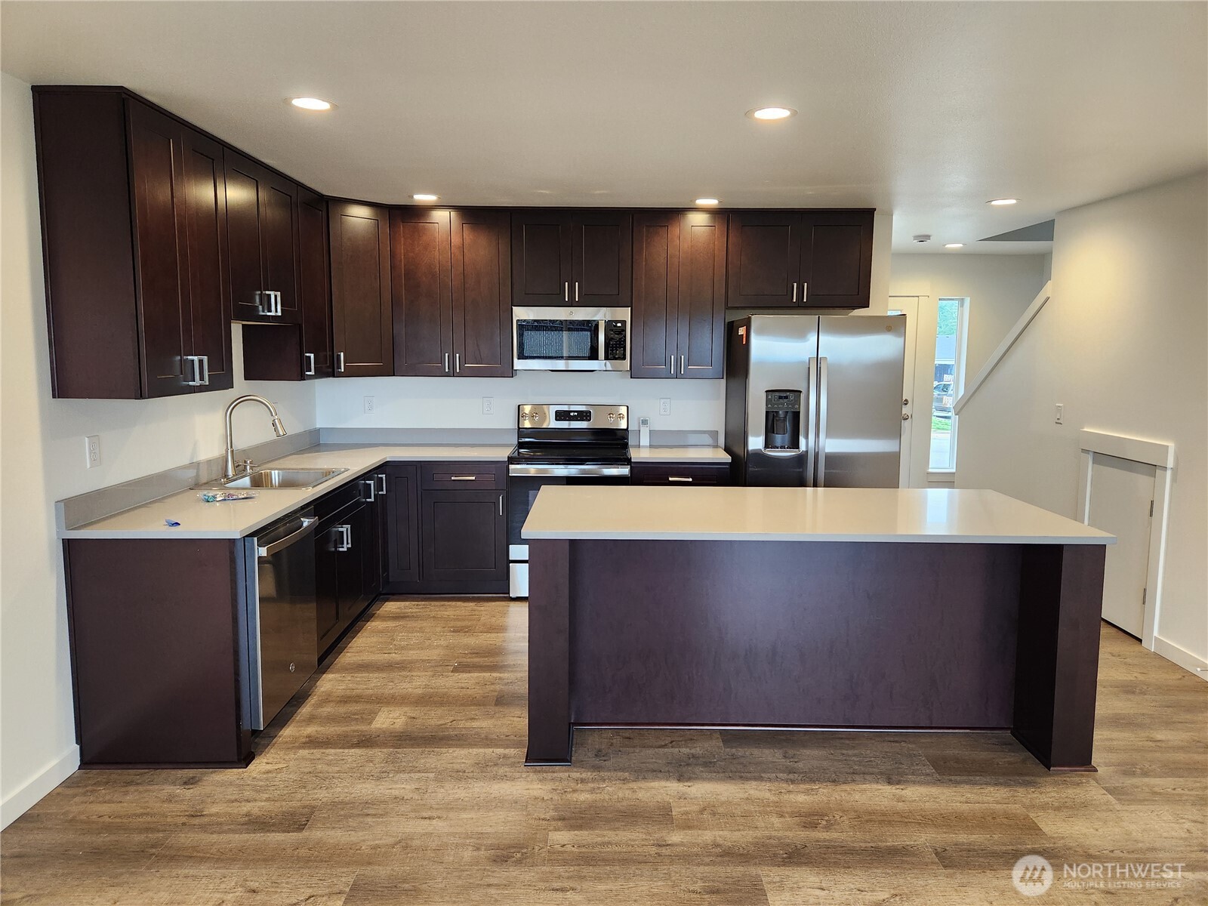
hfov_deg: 73.9
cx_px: 604
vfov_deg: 58.9
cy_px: 453
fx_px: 803
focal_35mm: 23
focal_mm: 5.4
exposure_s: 1/120
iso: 320
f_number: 1.8
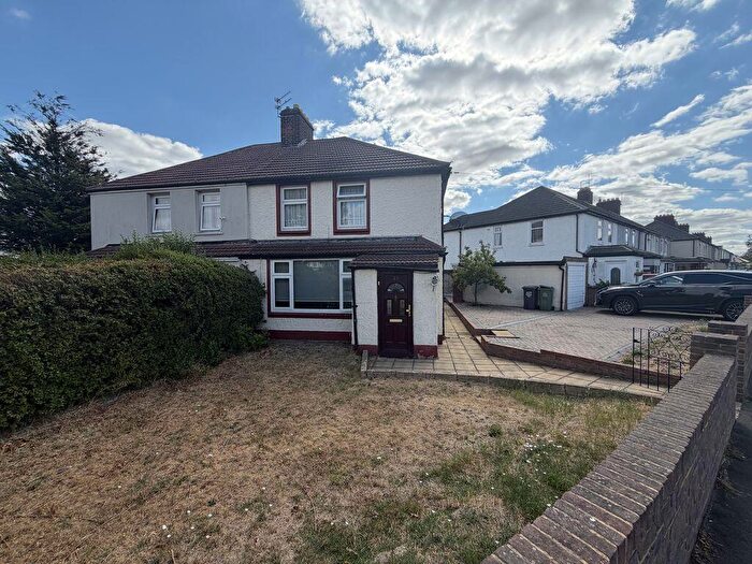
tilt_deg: -1.9
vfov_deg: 85.7
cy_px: 282
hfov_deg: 102.1
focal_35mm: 14
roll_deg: +0.4
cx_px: 376
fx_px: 304
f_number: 2.2
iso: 25
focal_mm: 2.22
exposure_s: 1/1033
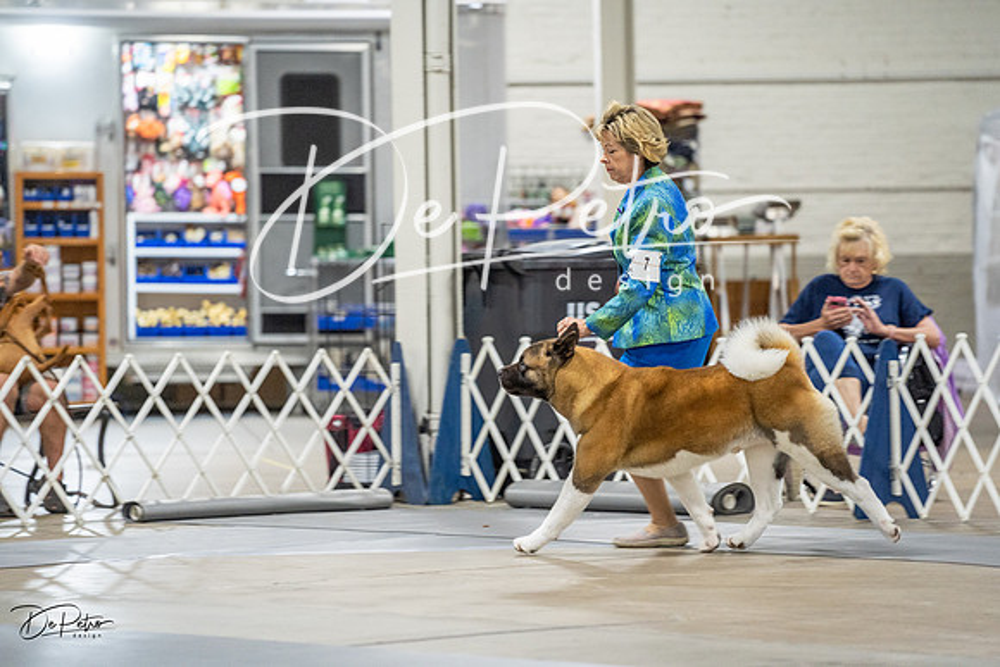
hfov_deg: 11.0
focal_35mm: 187
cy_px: 334
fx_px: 5195
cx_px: 500
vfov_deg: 7.3
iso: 3200
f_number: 2.8
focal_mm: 187
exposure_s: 1/200
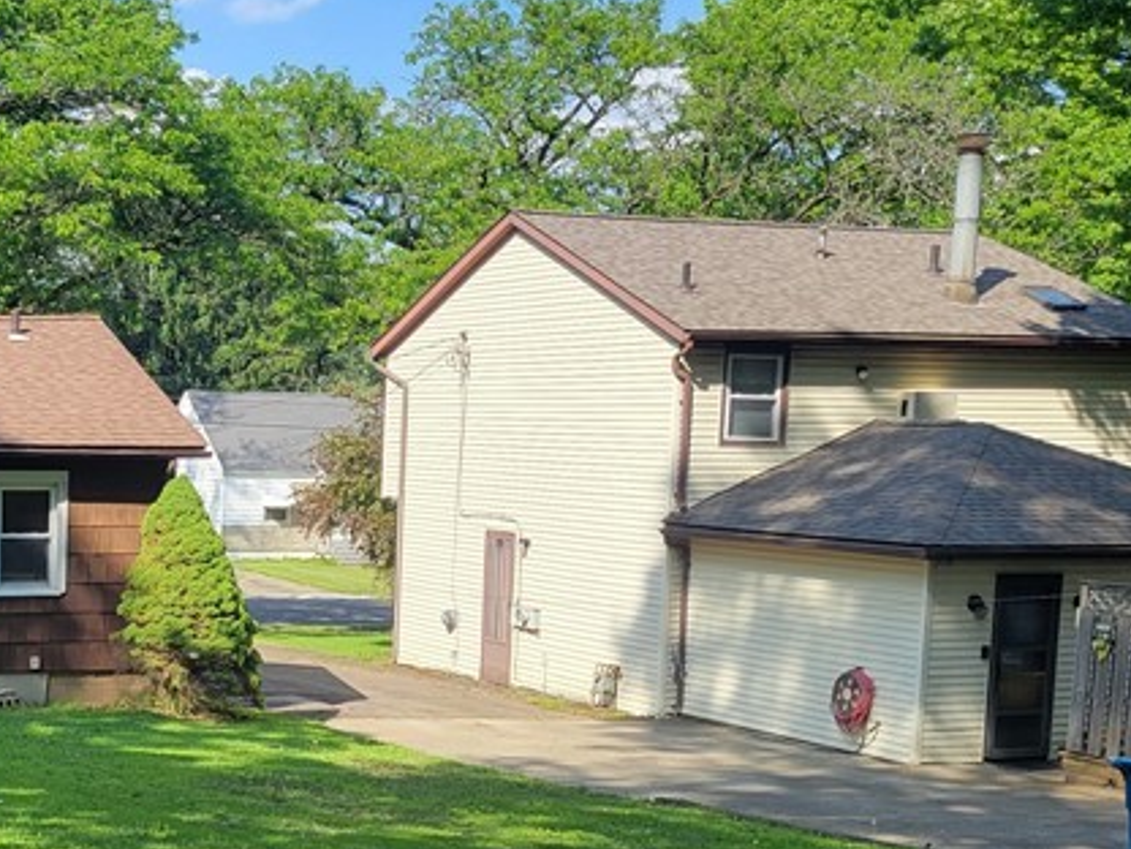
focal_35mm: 64
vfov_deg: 22.6
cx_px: 5
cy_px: 678
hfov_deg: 28.4
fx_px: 2091
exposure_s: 1/771
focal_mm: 5.4
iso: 40
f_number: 1.8
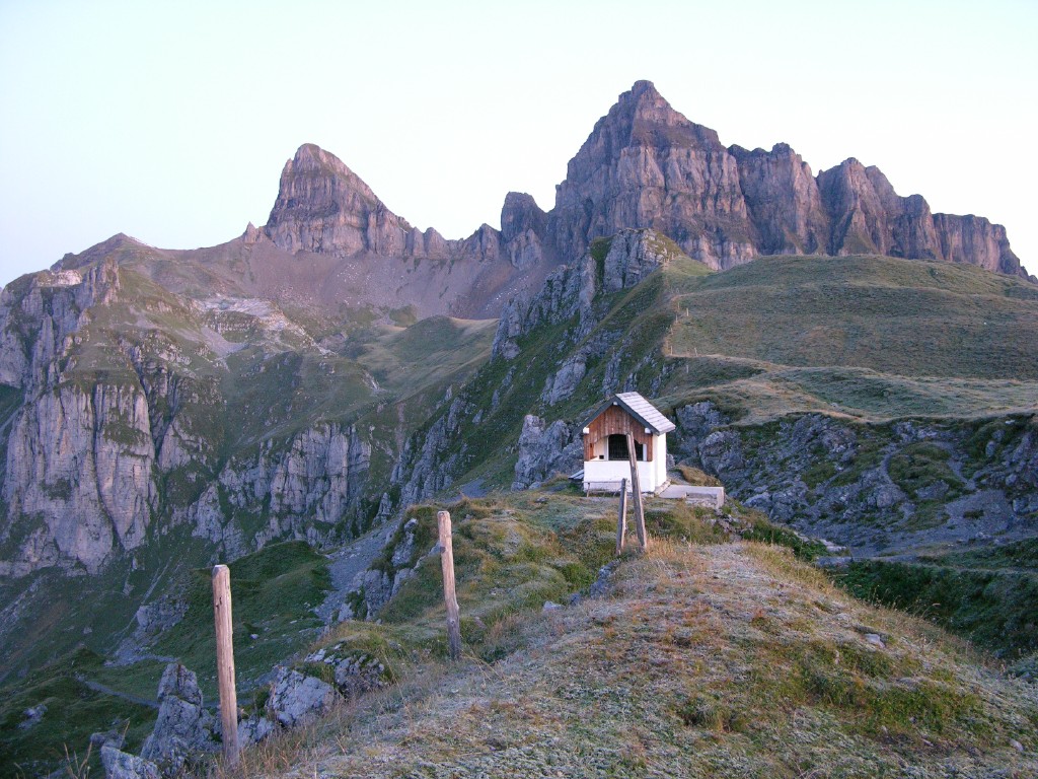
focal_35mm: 35
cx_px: 519
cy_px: 390
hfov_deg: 52.6
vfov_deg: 40.7
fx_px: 1050
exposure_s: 1/5.1
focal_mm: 8.9
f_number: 2.8
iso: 200
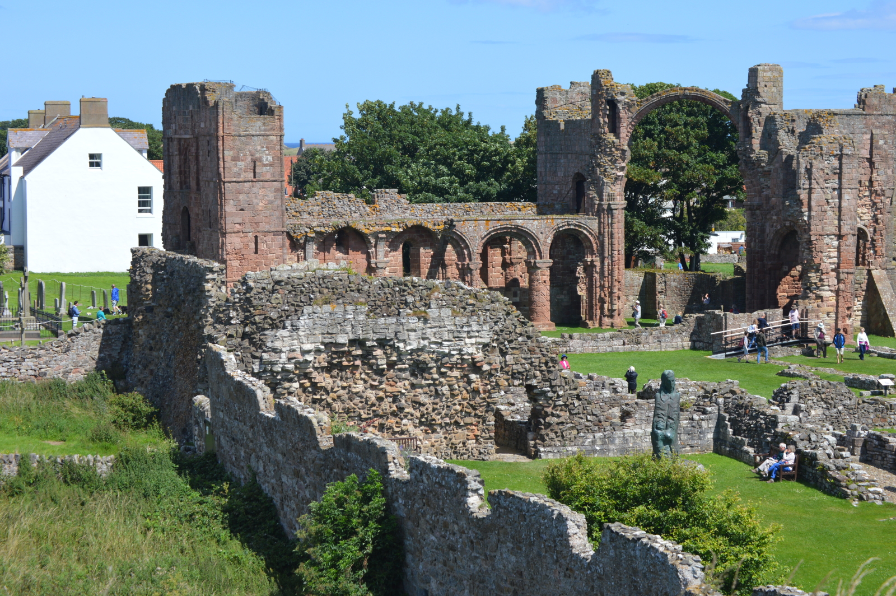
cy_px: 298
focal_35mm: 82
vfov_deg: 16.5
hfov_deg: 24.6
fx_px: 2052
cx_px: 448
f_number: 8
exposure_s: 1/250
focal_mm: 55
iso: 100
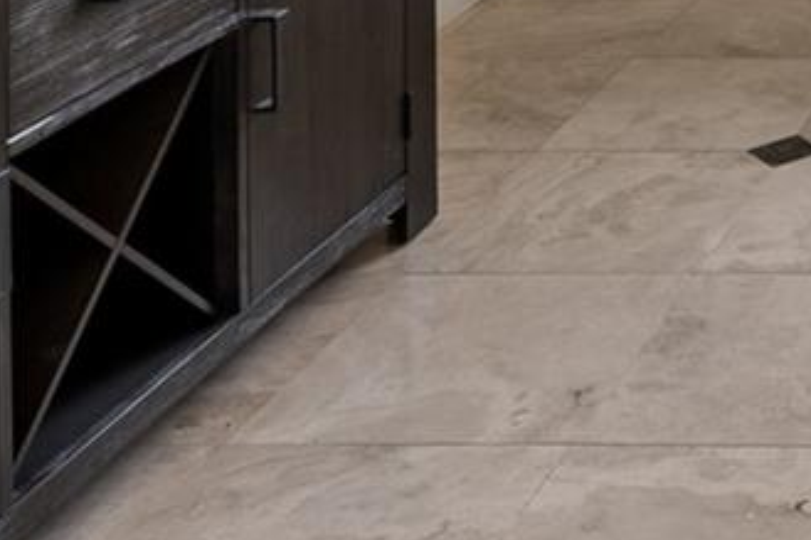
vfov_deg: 15.2
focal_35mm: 73
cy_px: -528
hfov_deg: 21.9
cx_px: 1292
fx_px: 1644
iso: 100
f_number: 7.1
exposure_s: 1/13
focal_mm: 10
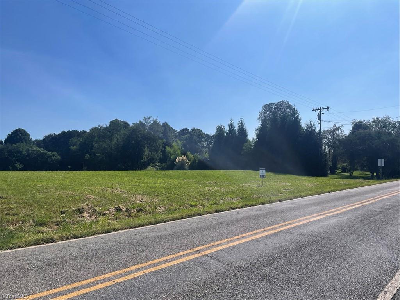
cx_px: 200
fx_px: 300
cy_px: 150
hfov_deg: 67.3
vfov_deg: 53.1
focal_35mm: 26
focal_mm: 4.2
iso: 32
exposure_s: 1/7299
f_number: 1.6
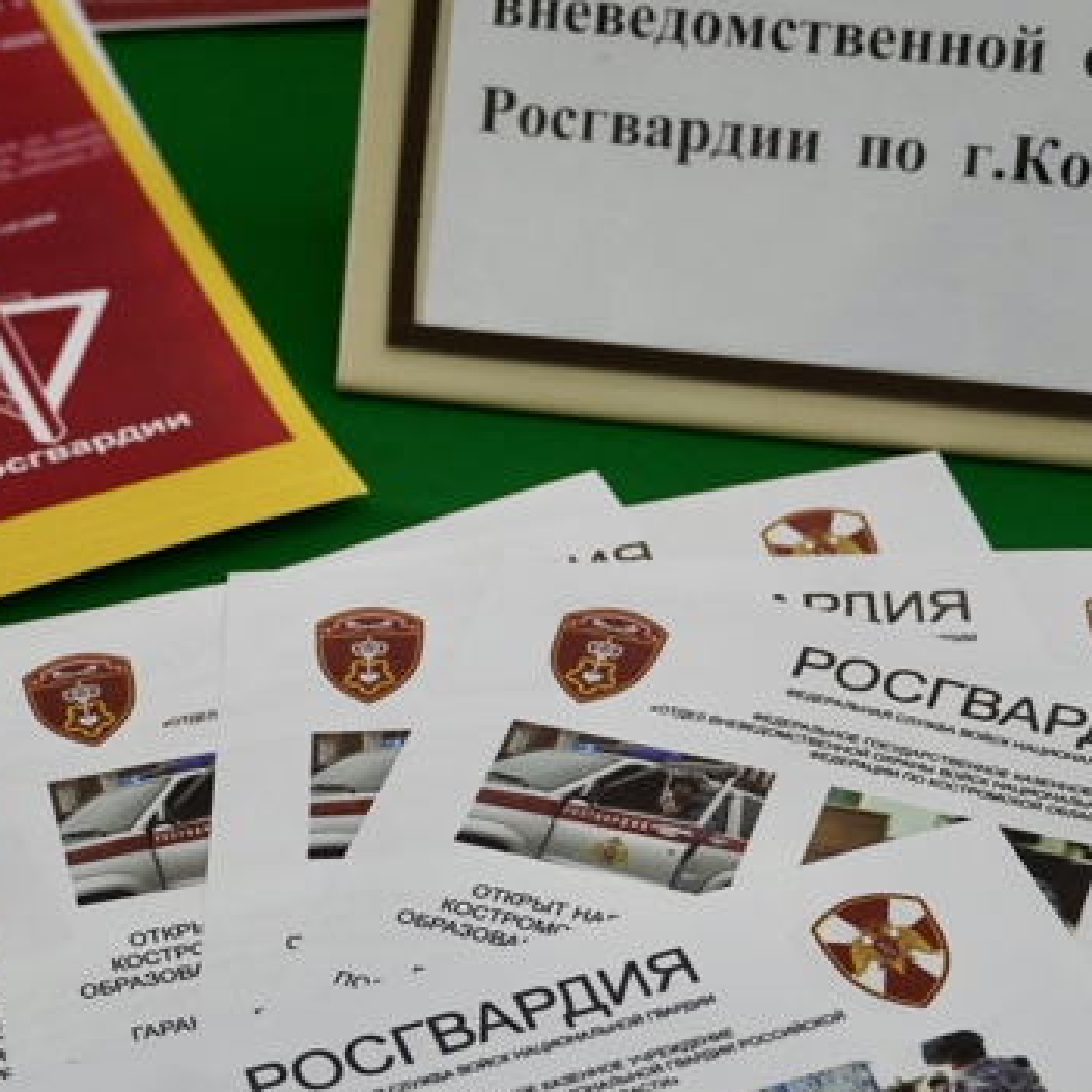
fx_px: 3601
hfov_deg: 17.2
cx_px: 426
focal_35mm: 101
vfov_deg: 17.2
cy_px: 647
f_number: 4.5
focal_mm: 37
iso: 1250
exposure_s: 1/160
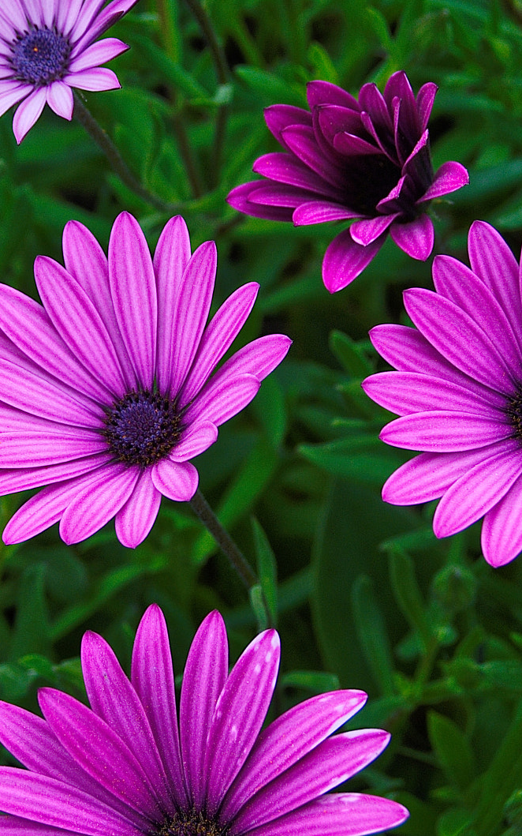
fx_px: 2526
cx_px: 140
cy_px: 414
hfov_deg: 11.8
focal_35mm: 111
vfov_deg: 18.8
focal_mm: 48
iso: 180
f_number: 8
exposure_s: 1/60
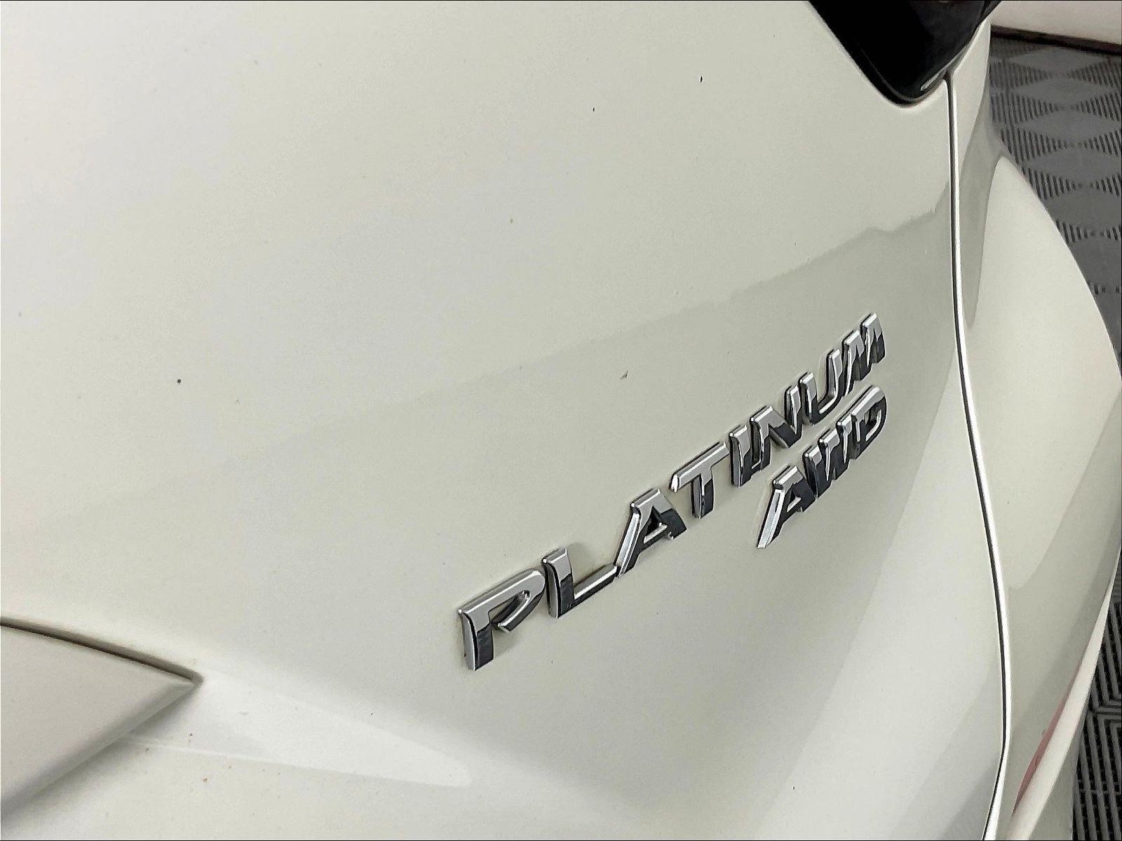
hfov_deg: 61.7
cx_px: 561
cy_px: 420
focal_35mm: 29
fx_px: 940
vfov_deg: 48.2
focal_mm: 3
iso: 32
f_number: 1.8
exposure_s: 1/120
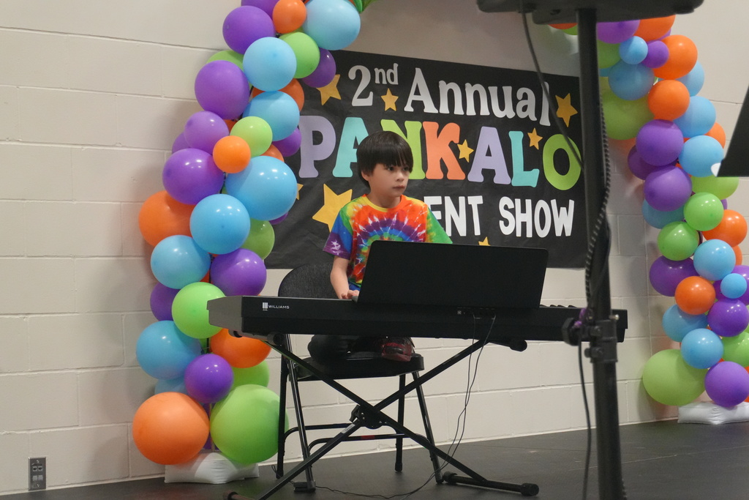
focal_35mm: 75
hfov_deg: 27.0
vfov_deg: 18.2
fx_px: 1561
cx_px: 374
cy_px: 250
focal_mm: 50
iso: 6400
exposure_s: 1/160
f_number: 5.6
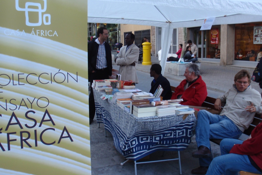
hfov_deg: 54.4
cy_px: 78
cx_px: 136
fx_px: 255
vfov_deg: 37.8
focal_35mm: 35
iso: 64
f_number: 3.2
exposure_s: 1/50
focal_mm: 5
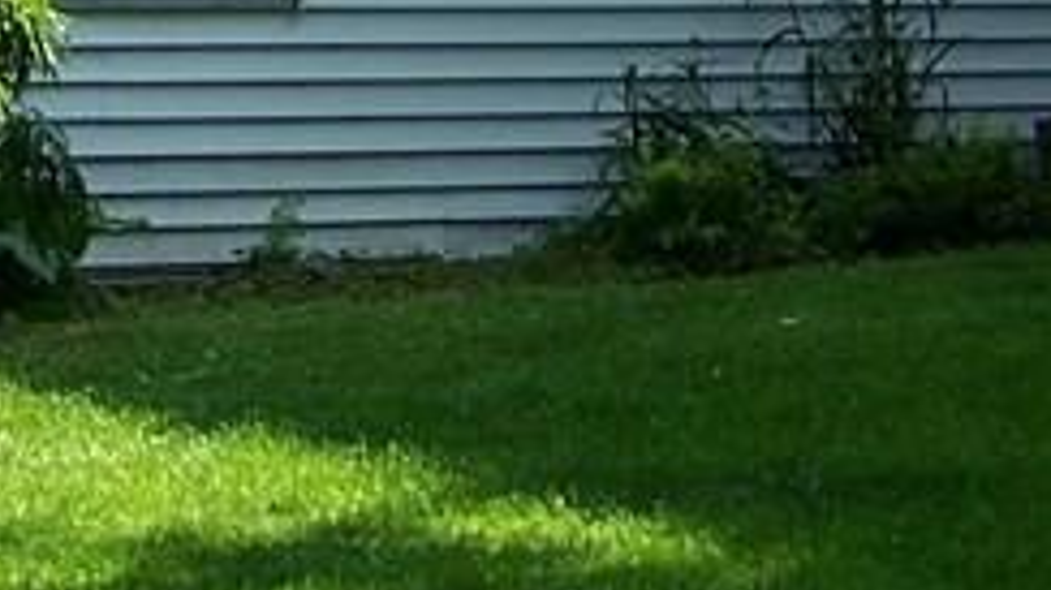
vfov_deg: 6.9
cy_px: -301
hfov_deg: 12.0
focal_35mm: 174
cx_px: -349
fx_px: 4847
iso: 80
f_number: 2.8
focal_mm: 6.3
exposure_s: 1/350
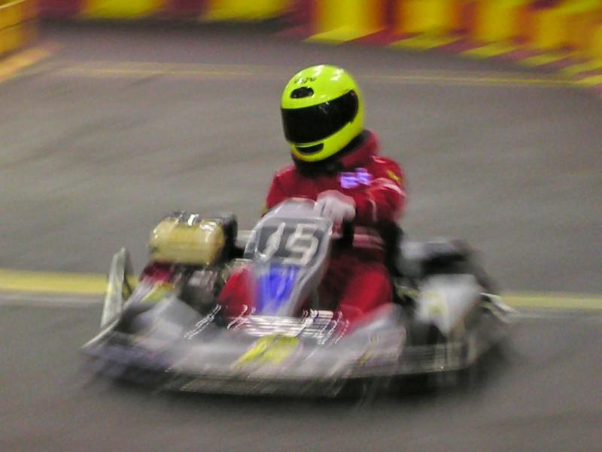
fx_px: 1930
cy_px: 226
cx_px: 301
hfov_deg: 17.7
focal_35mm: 111
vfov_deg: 13.3
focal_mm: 18.5
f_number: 3.2
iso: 50
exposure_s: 1/13
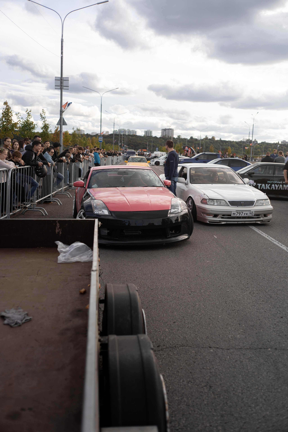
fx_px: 420
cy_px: 216
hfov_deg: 37.9
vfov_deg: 54.4
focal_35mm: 35
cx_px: 144
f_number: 2.2
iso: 100
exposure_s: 1/1600
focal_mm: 35
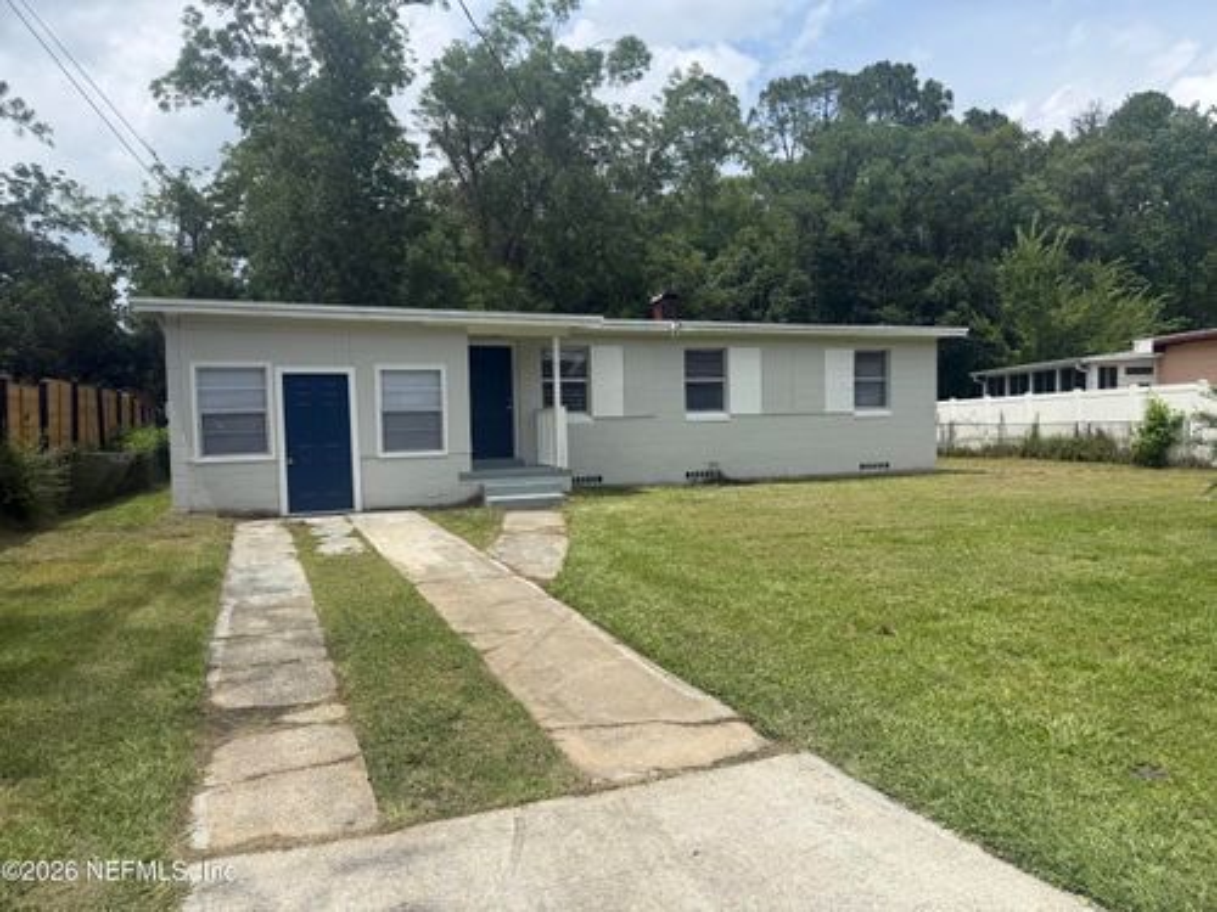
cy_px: 456
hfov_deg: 71.6
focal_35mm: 24
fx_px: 844
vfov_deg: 56.8
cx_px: 608
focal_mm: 6.76
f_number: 1.78
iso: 80
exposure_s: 1/5319
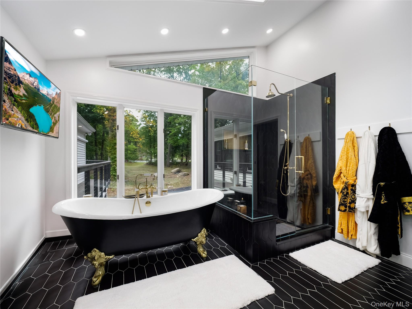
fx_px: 167
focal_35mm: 14
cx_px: 206
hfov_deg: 102.0
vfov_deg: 85.7
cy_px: 154
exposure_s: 1/100
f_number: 2.8
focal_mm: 7
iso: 800
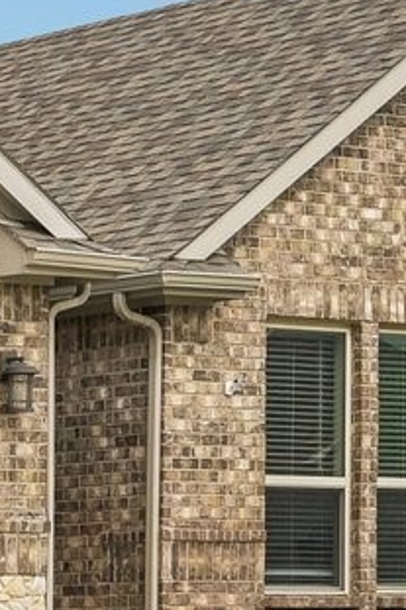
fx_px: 3234
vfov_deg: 10.8
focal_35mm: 191
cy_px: 440
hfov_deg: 7.1
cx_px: -200
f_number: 8
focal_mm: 29
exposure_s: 1/320
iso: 100
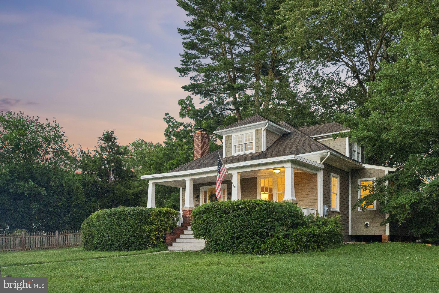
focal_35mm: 31
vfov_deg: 42.4
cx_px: 220
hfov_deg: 60.3
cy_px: 146
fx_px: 378
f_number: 11
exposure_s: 1/125
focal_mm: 31
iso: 8000
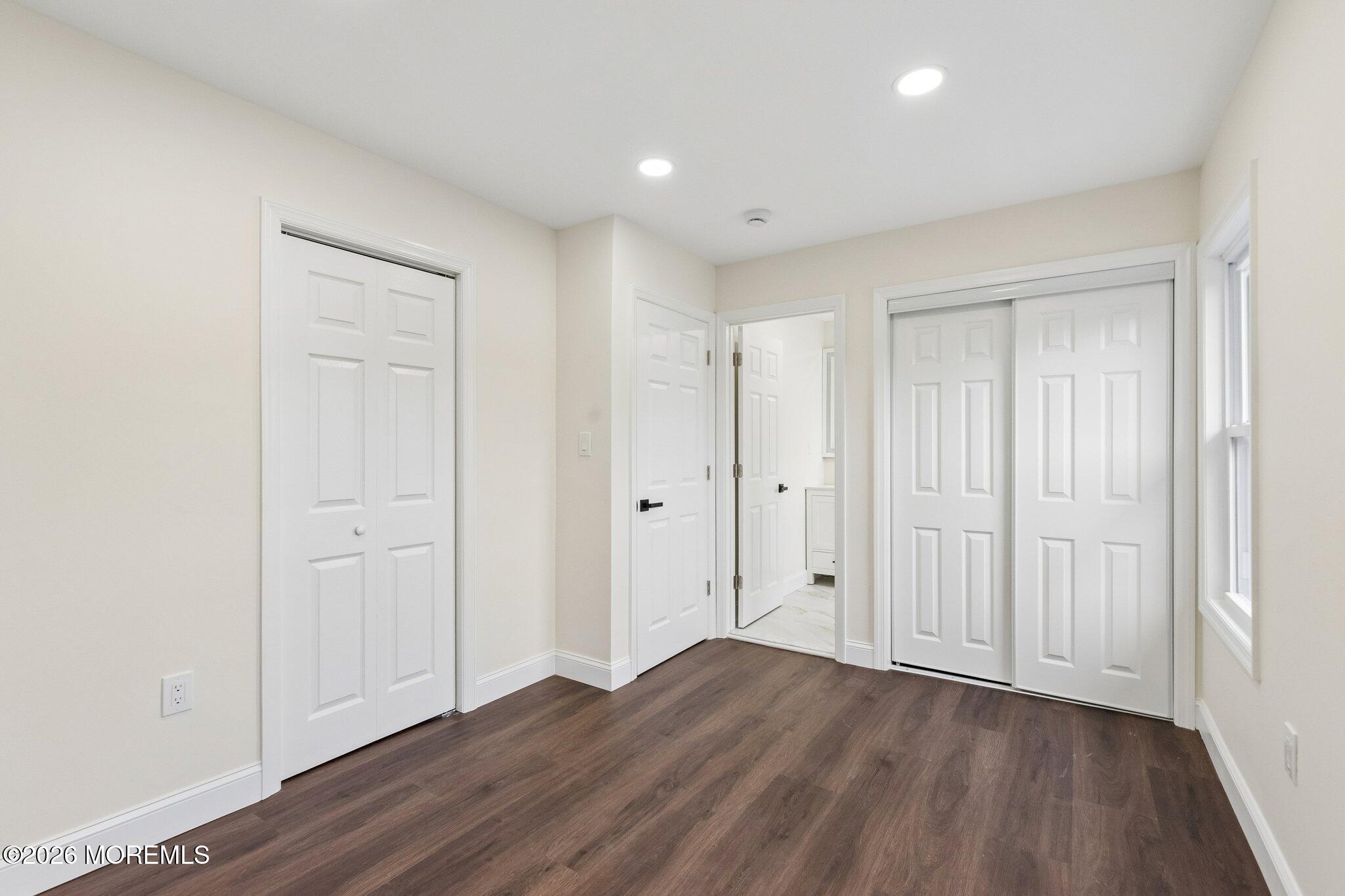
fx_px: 560
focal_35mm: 15
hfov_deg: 100.4
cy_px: 448
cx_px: 672
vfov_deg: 77.3
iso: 1250
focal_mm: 15
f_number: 7.1
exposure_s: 1/200
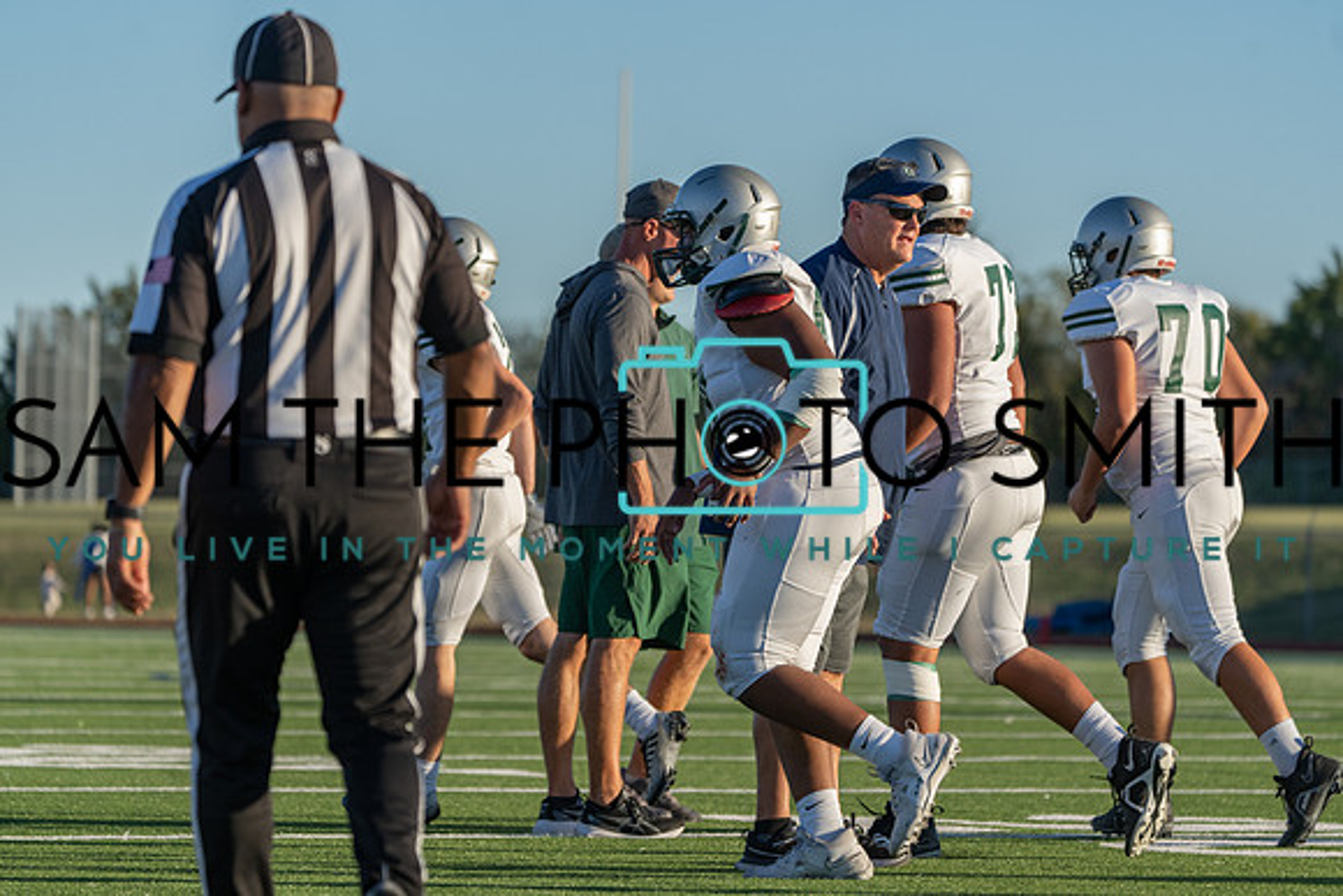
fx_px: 8433
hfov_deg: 9.1
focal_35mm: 226
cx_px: 672
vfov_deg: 6.1
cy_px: 448
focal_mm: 226
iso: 400
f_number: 5.6
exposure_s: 1/1250
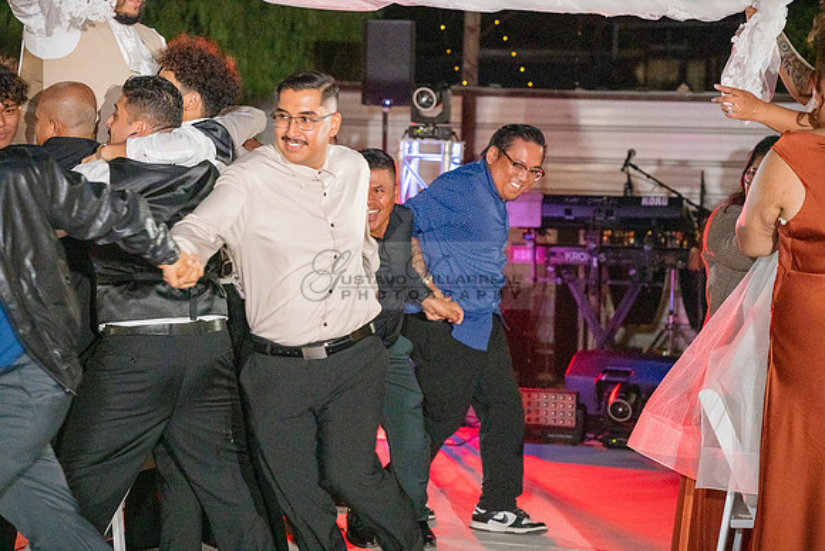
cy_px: 276
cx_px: 412
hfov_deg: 24.2
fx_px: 1925
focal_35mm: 84
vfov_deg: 16.3
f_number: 4
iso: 4000
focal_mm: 84
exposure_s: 1/320
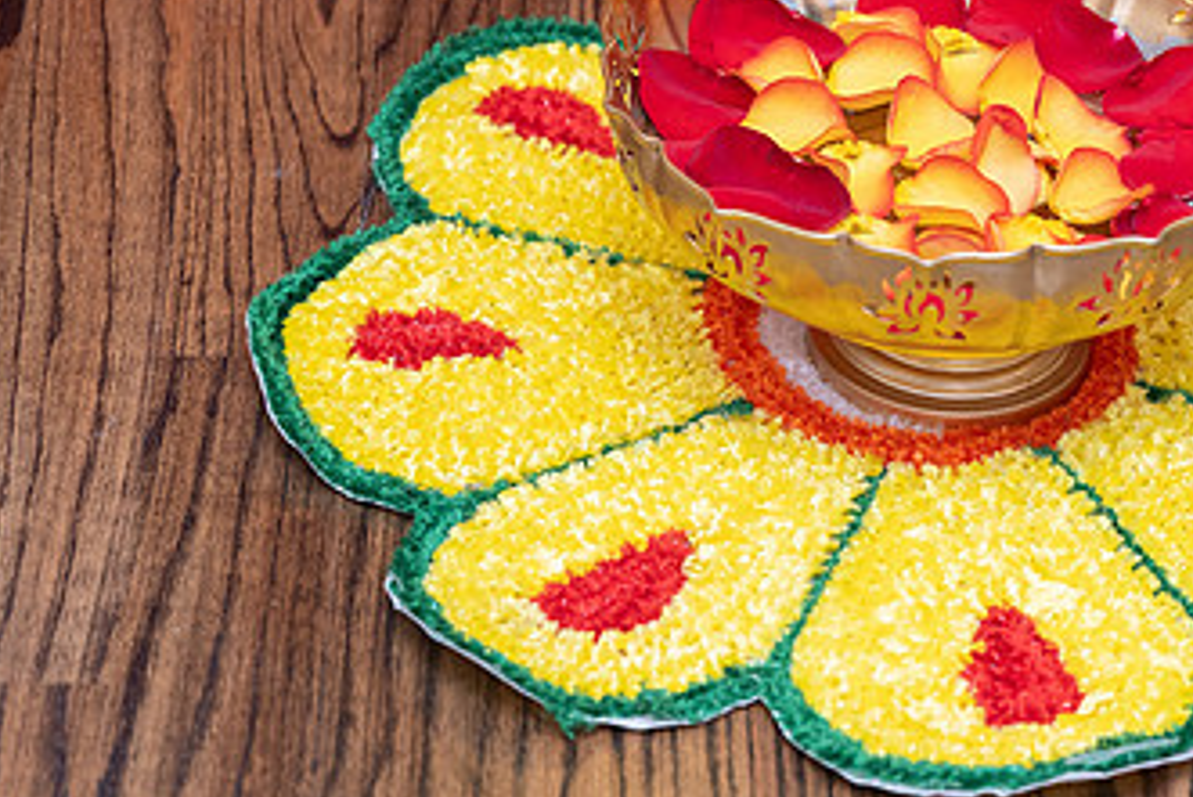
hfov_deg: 15.2
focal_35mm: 134
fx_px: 4442
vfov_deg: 10.2
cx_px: 980
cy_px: 326
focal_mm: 71
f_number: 2.8
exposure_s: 1/160
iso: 640
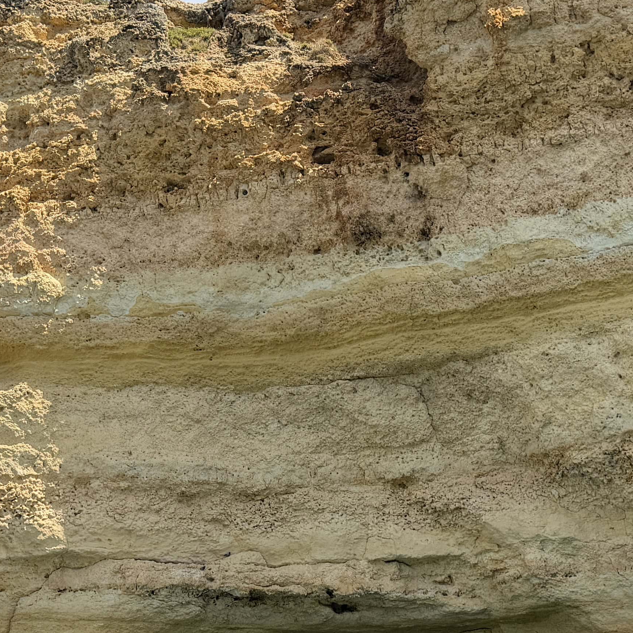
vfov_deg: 24.3
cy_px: 489
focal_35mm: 70
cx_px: 286
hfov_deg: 24.6
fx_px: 1448
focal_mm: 6.8
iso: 100
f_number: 1.8
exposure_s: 1/3584
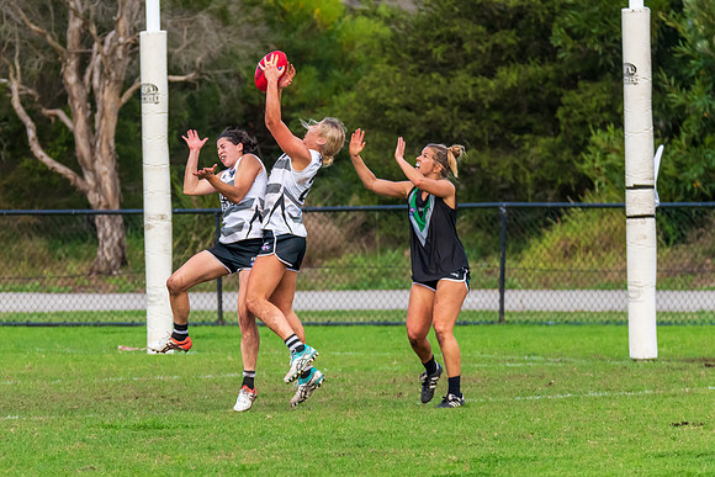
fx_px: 10120
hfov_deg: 4.0
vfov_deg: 2.7
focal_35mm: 509
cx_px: 284
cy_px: 165
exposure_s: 1/1250
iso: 1000
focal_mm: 320
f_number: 5.6
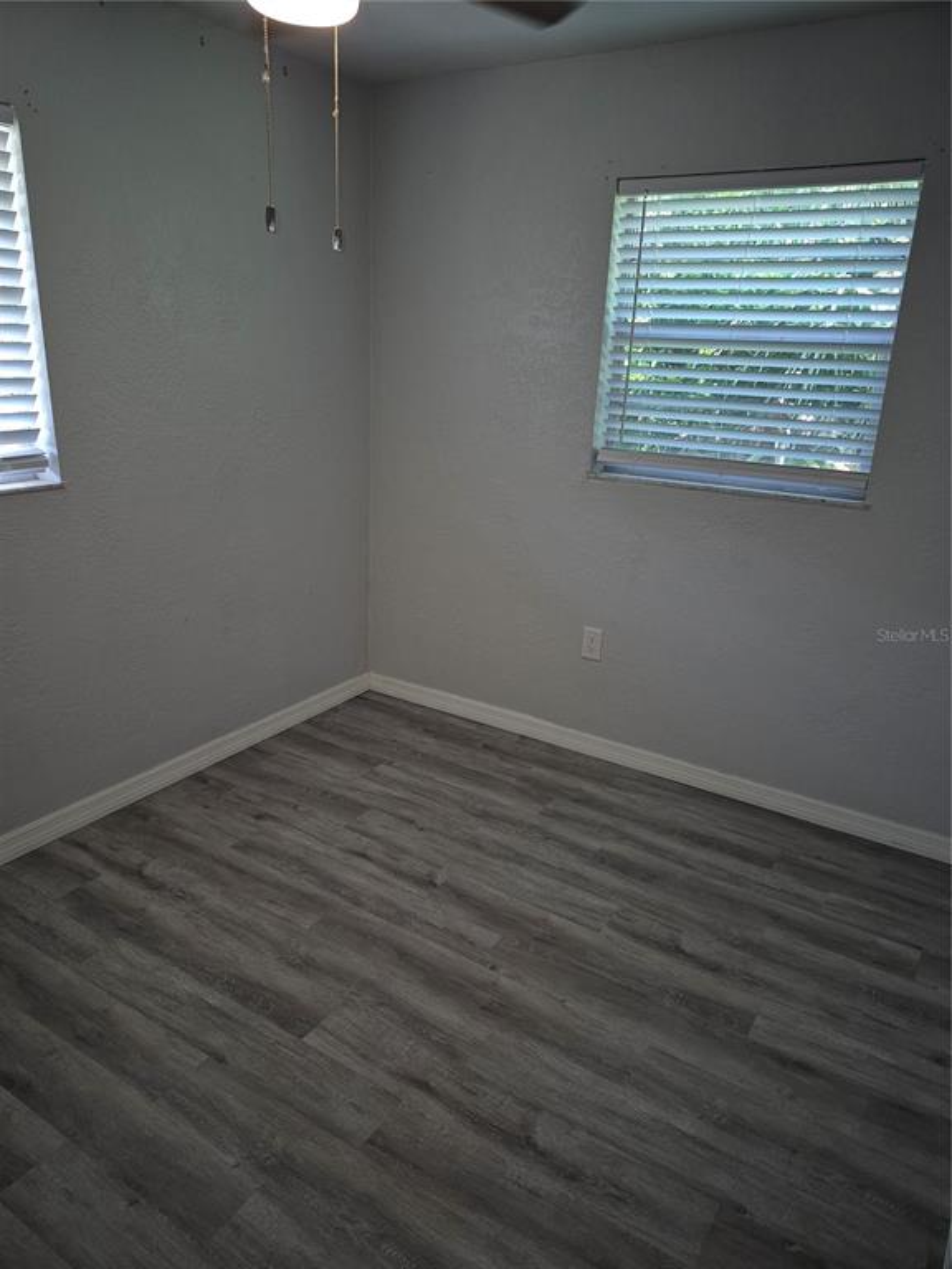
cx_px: 476
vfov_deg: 73.9
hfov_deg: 58.9
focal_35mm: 23
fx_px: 843
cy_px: 634
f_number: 1.8
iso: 80
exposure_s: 1/60
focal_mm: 5.4
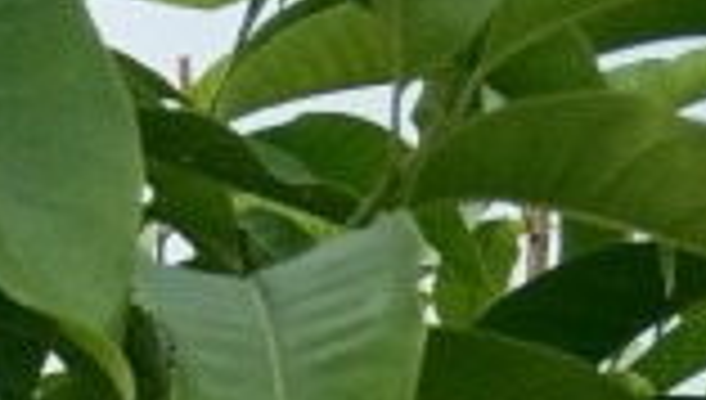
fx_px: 3601
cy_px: 1157
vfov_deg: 5.9
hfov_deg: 10.4
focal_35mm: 192
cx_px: -661
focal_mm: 4.05
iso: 125
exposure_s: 1/100
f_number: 1.8
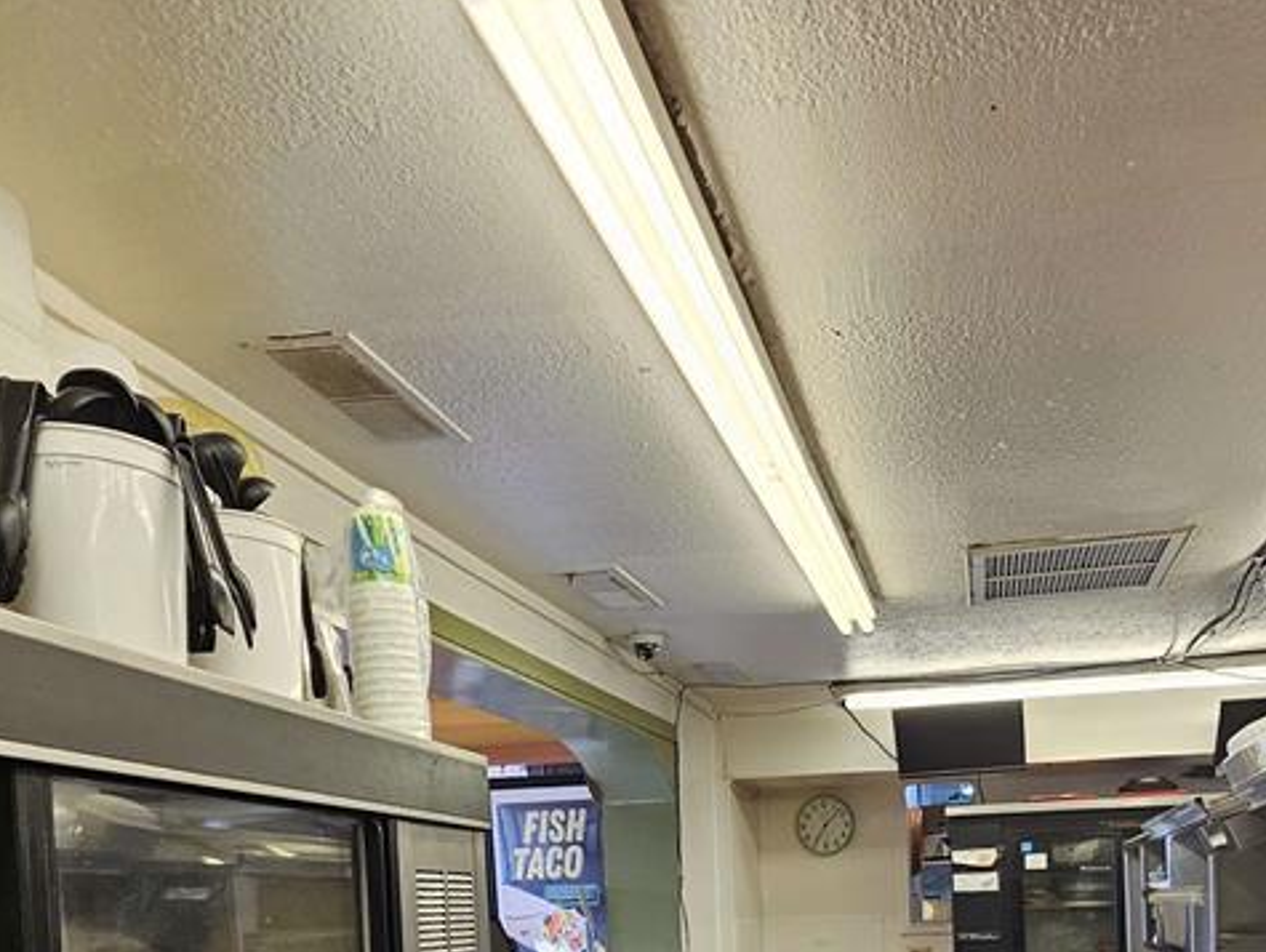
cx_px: 800
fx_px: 1025
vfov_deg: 42.8
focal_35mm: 28
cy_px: 955
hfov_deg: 62.4
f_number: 2.2
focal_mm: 2.2
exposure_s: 1/120
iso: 80
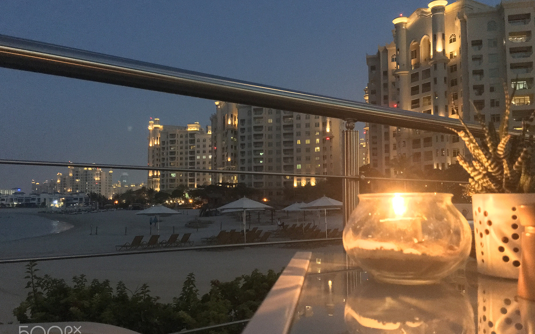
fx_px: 452
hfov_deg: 61.2
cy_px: 176
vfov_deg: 40.6
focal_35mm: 31
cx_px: 267
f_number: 2.2
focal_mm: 4.15
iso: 800
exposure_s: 1/17
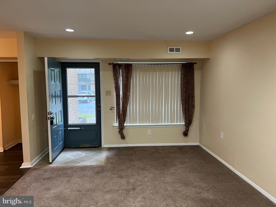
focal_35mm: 26
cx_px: 138
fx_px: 207
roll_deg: +0.3
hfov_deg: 67.3
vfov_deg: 53.1
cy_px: 104
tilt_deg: -5.4
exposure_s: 1/60
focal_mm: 5.7
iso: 400
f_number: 1.5
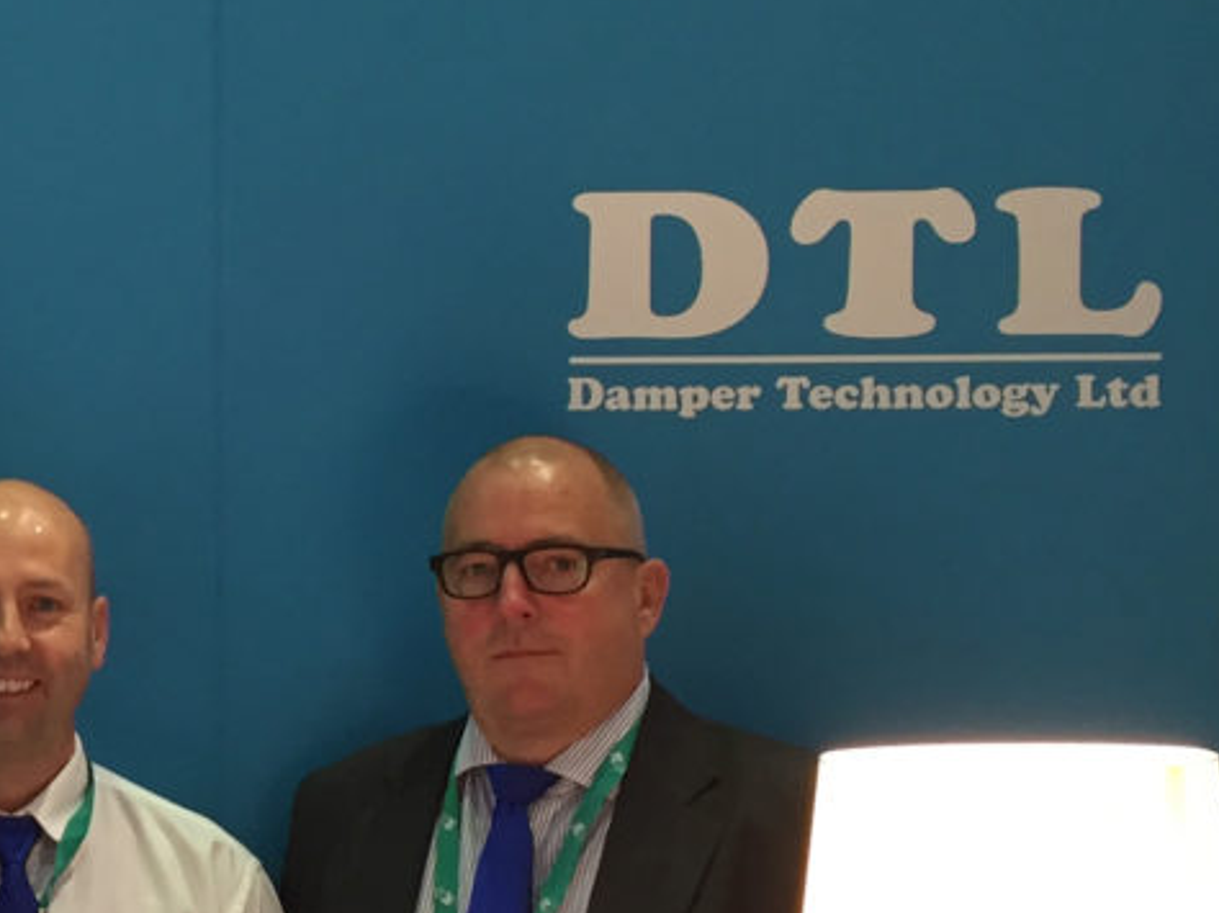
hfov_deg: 19.5
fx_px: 3379
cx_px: -152
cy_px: 607
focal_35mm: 96
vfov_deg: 15.4
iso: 100
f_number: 2.2
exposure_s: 1/33
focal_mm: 4.15
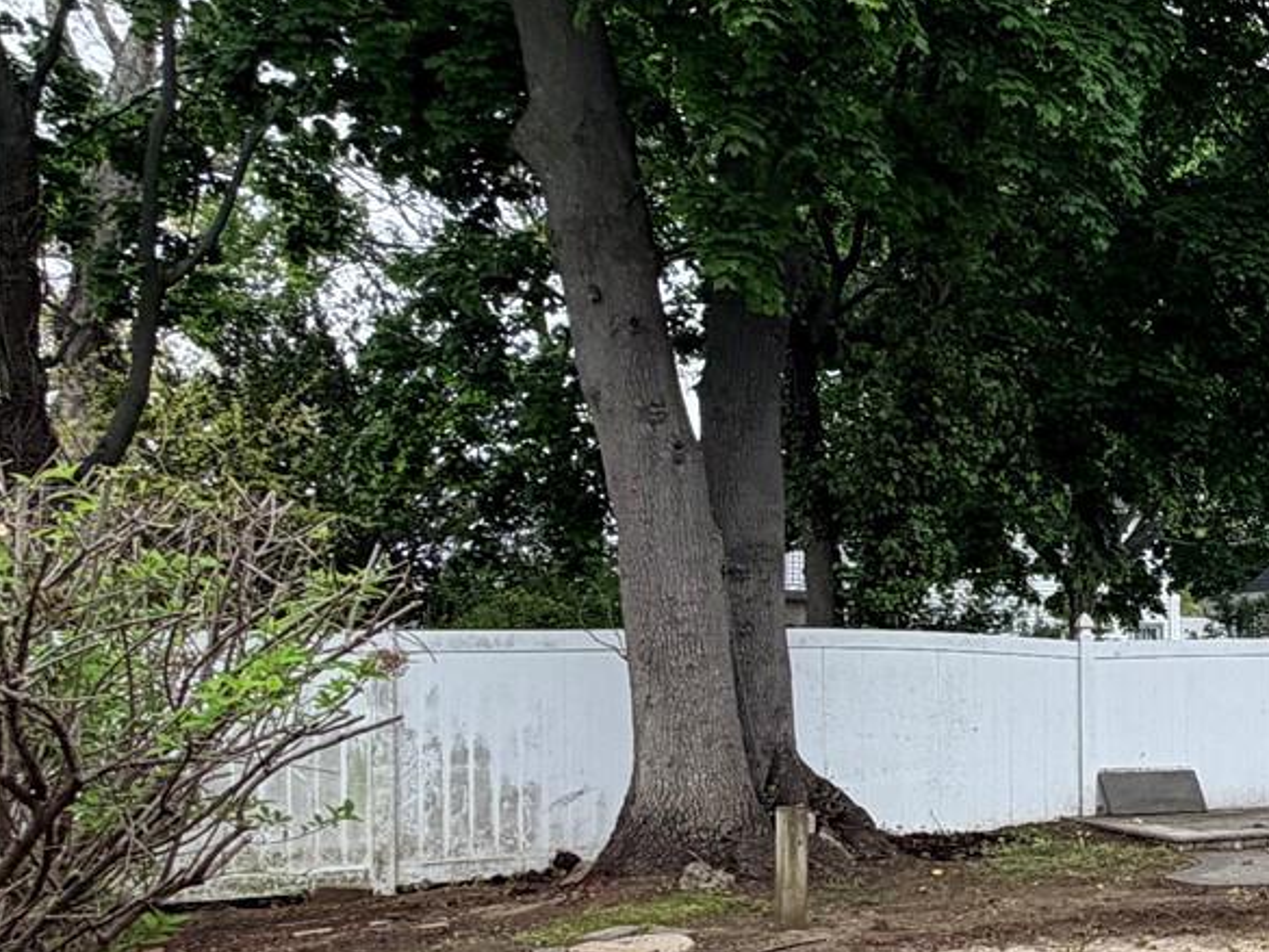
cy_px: 681
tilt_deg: +0.0
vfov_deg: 29.3
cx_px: 1659
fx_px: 1797
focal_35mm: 49
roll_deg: +0.2
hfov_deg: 30.5
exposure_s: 1/559
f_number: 2.2
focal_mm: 2.22
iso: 40
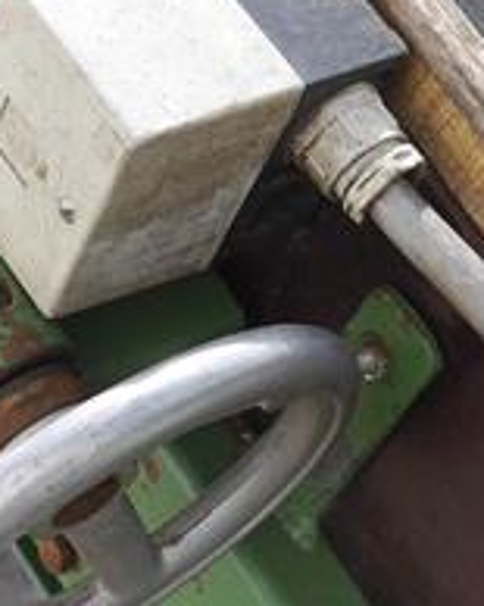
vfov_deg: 14.9
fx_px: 2312
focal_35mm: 129
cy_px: 159
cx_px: 411
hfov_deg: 11.9
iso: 160
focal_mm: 20
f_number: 7.1
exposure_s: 1/250
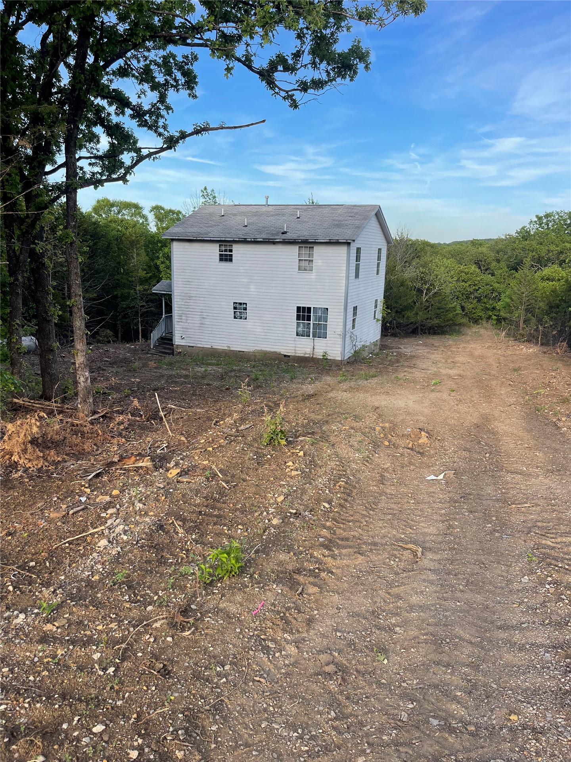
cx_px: 286
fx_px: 550
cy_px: 381
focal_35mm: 25
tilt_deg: -10.9
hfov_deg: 54.9
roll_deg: -1.5
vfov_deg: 69.4
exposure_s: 1/1067
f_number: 1.6
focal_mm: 5.1
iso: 32
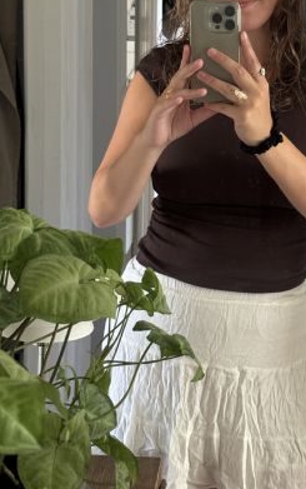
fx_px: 1039
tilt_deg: -8.9
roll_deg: -2.4
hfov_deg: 16.6
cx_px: 240
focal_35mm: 78
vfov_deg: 26.4
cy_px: 204
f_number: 1.78
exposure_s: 1/60
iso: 200
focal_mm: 6.76
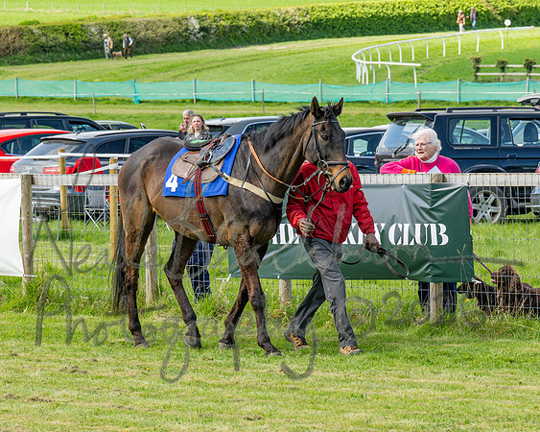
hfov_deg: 9.4
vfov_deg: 7.5
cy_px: 194
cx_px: 219
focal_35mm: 206
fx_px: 3294
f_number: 8
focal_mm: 103
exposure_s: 1/250
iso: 200
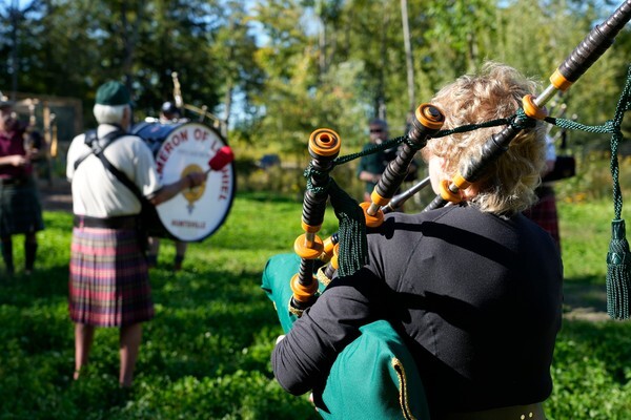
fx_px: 911
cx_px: 316
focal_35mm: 52
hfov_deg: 38.2
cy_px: 210
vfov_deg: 26.0
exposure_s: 1/320
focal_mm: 52
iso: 200
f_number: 5.6
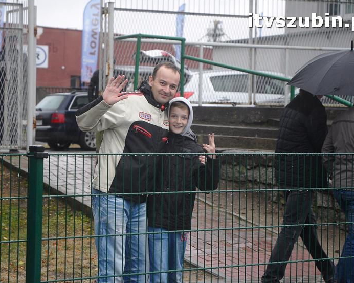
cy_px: 141
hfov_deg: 15.9
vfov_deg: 12.7
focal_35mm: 121
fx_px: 1267
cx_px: 170
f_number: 4.5
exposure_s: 1/250
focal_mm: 70
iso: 1000
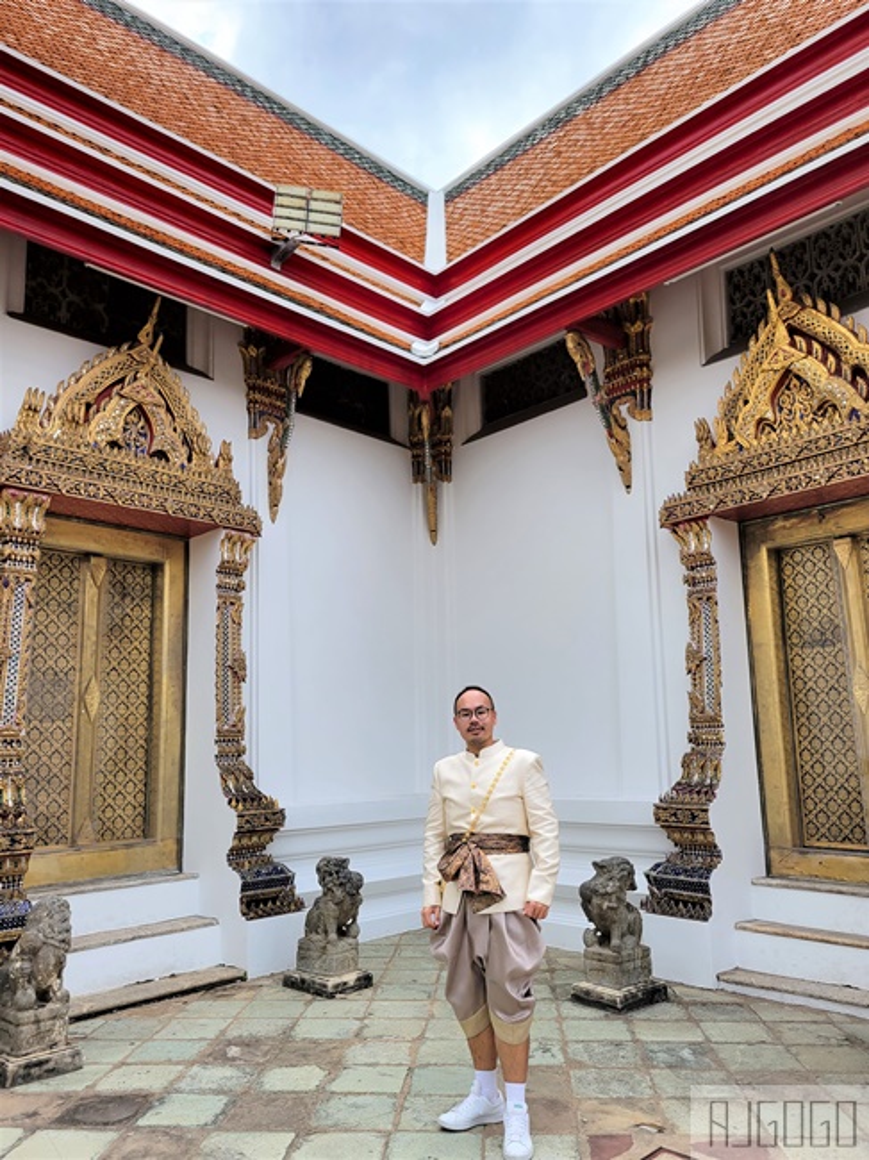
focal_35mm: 26
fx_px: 871
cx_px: 434
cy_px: 580
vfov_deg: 67.3
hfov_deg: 53.0
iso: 40
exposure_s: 1/1437
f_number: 1.8
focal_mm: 5.4
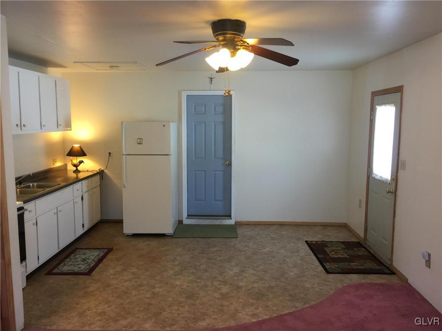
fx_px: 370
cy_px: 166
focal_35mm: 29
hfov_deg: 61.7
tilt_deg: -5.2
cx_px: 221
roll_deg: +0.3
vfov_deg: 48.2
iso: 50
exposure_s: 1/15
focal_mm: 4.15
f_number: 2.2
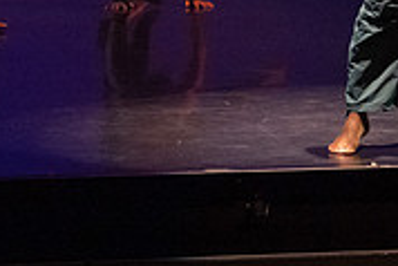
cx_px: 419
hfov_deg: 7.3
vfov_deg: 4.8
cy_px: -175
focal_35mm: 282
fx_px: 3120
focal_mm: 75
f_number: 3.5
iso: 4000
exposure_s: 1/400
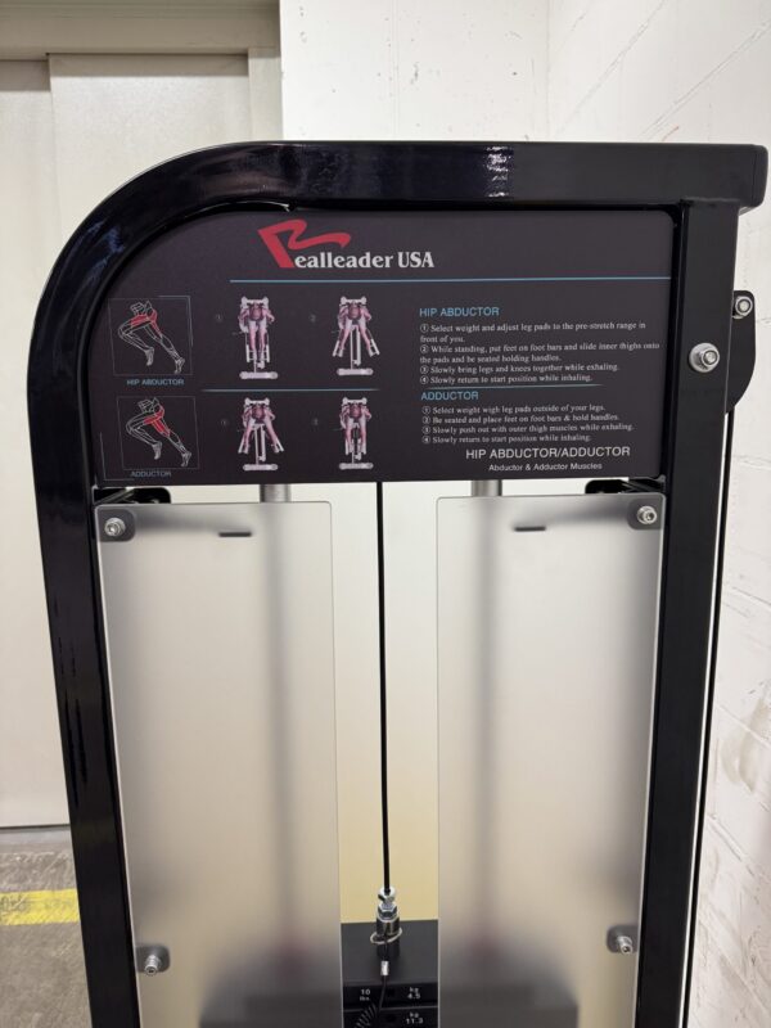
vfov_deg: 71.6
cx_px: 386
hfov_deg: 56.8
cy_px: 514
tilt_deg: -8.4
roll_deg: +1.3
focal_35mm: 24
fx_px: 713
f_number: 1.78
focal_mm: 6.76
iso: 250
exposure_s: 1/50
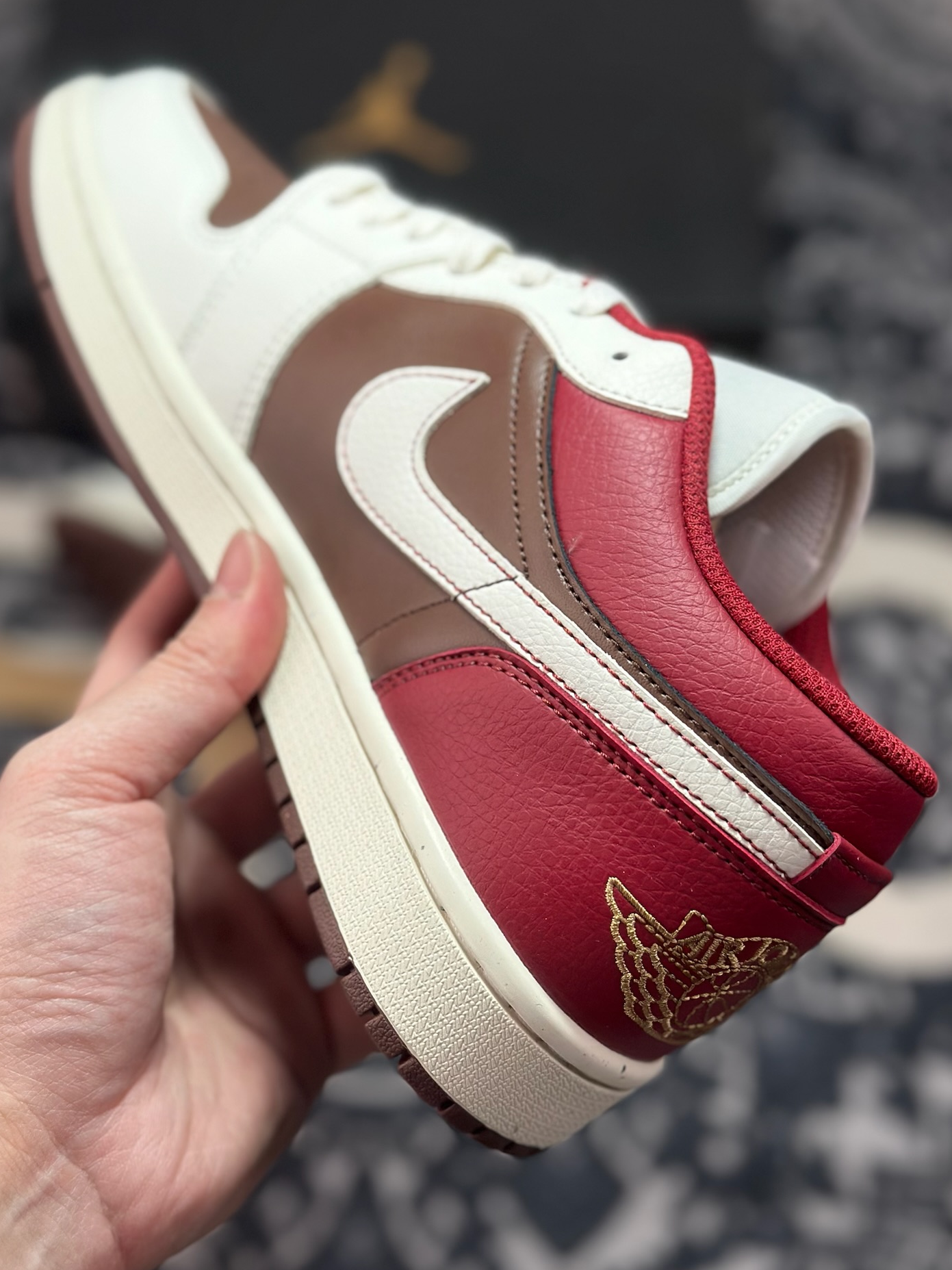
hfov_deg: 27.5
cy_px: 585
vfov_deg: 36.2
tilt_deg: -59.5
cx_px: 477
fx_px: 1944
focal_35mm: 53
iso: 80
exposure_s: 1/1145
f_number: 1.78
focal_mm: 6.86
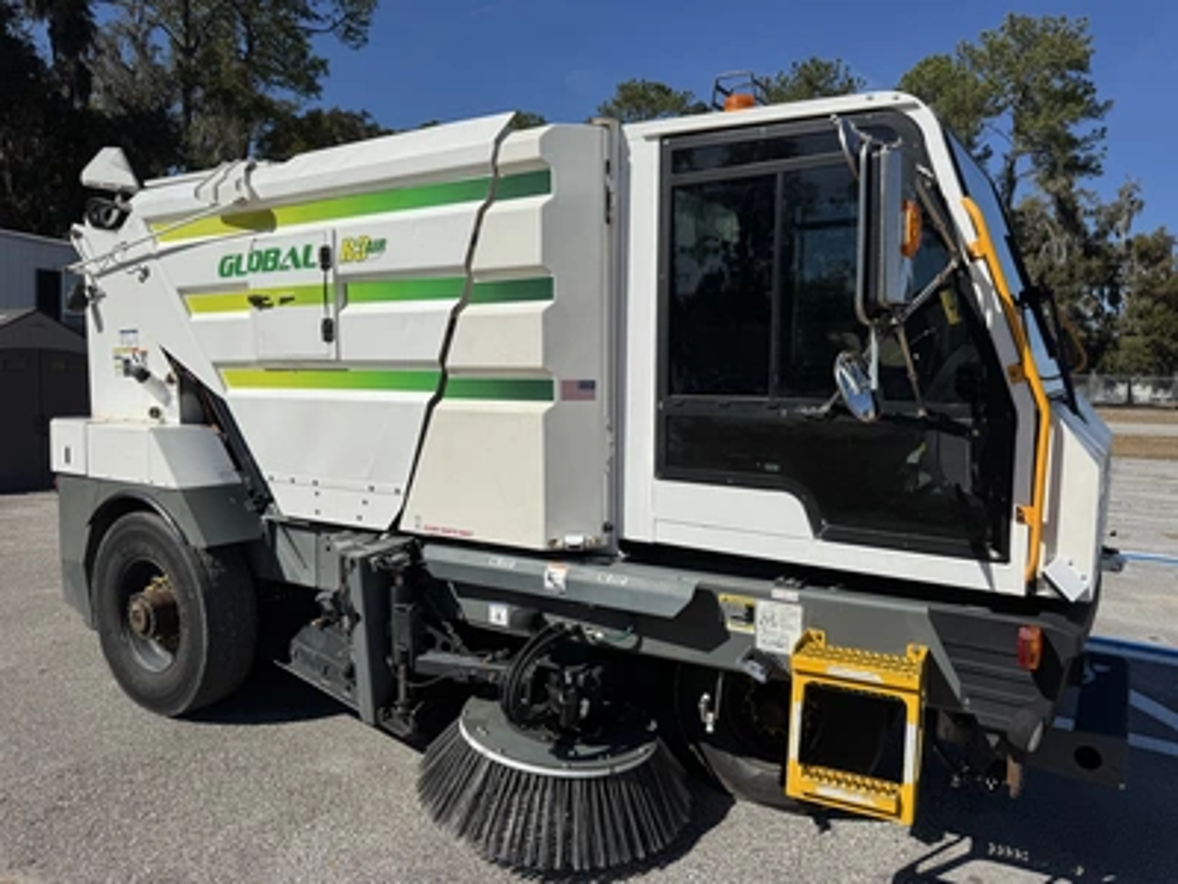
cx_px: 589
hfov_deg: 71.6
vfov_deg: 56.8
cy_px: 442
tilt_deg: -4.3
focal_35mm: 24
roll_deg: -2.5
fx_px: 817
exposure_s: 1/12346
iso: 80
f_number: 1.78
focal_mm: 6.76
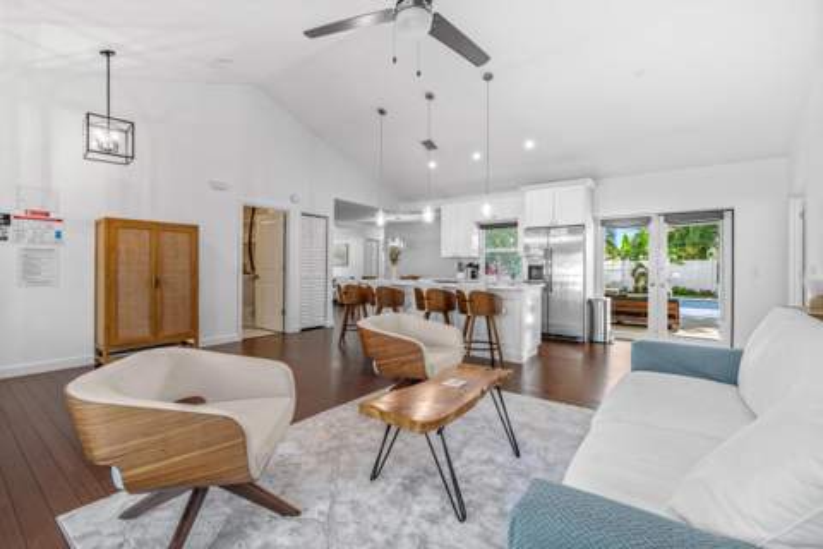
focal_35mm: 16
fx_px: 366
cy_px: 274
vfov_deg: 73.7
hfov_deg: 96.7
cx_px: 412
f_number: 8
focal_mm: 16
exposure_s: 1/1.25
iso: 160
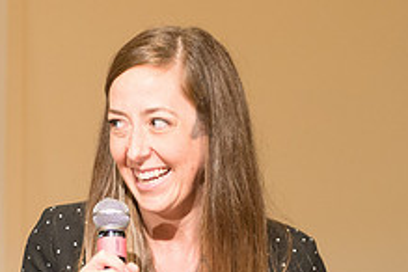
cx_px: 201
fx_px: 2402
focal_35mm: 212
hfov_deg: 9.7
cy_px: 286
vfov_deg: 6.5
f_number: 4
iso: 2500
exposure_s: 1/100
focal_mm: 80
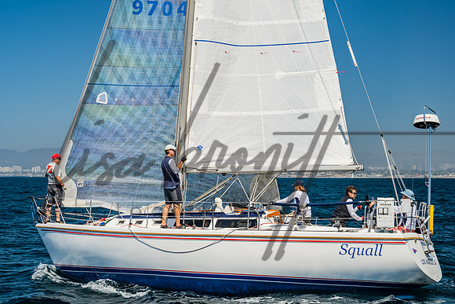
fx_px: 904
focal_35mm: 72
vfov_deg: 19.0
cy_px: 125
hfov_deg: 28.2
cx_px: 189
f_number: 6.3
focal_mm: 58
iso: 160
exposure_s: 1/400
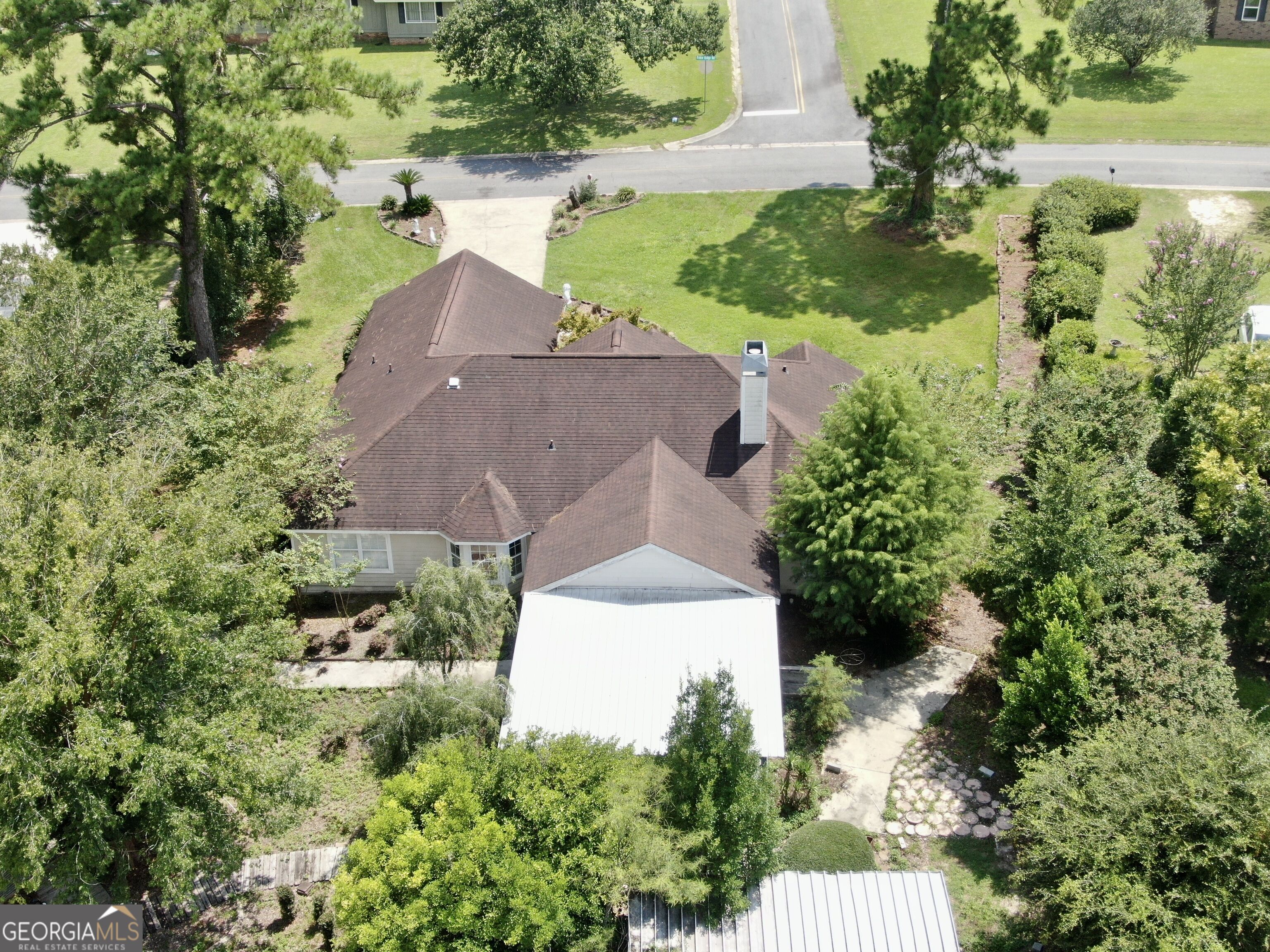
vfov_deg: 33.6
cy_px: 476
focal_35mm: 43
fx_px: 1578
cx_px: 635
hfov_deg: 43.9
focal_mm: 7.55
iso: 100
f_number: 3.6
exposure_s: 1/320
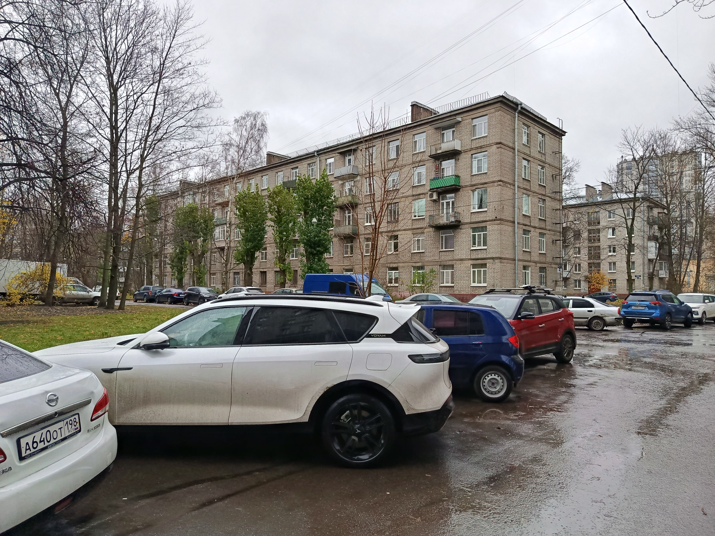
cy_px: 268
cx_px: 358
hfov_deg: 71.6
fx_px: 496
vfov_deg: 56.8
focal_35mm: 24
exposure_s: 1/100
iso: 161
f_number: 1.7
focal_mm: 5.24
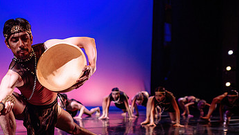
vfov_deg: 27.5
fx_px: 266
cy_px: 116
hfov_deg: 46.5
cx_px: 57
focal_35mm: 42
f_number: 1.4
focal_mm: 24
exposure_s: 1/500
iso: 1000
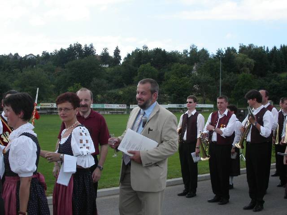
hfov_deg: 38.2
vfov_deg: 29.1
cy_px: 108
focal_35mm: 50
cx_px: 144
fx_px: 415
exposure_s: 1/180
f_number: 8
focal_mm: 10.3
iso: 100
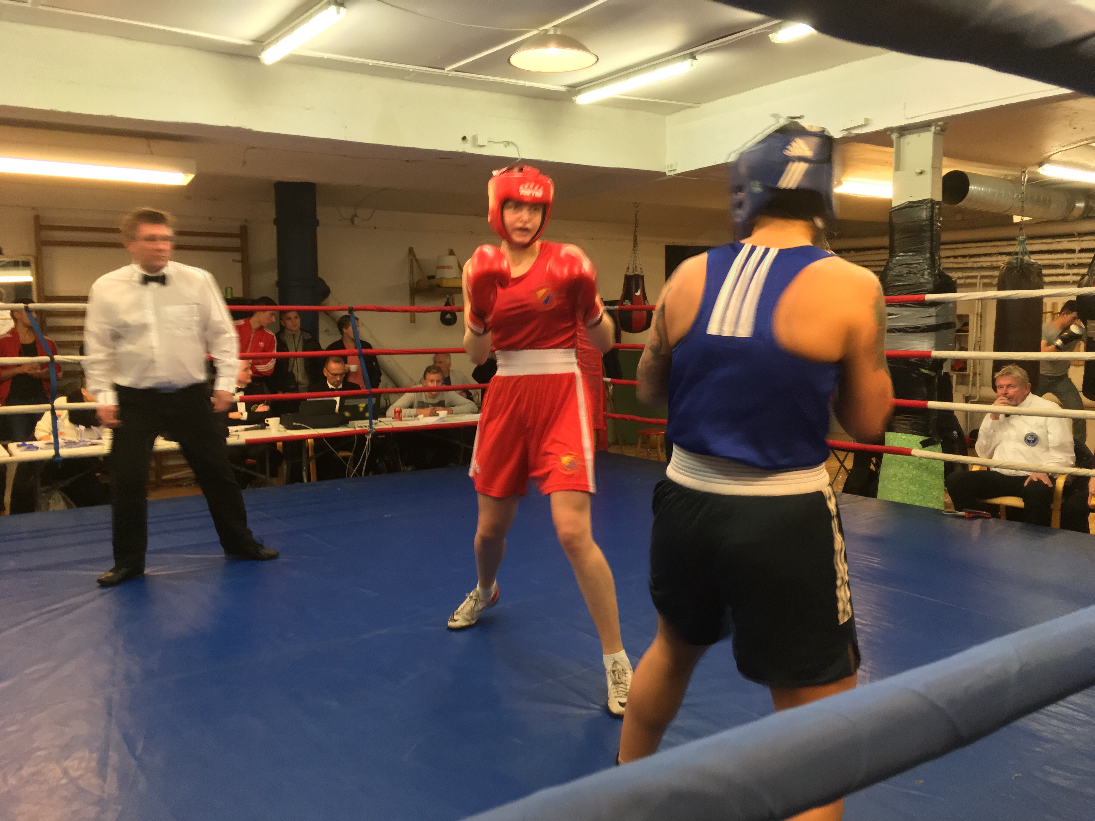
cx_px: 548
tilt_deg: -5.0
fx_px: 917
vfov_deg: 48.2
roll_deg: -0.5
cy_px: 410
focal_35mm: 29
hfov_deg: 61.7
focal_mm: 4.15
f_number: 2.2
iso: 100
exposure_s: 1/30
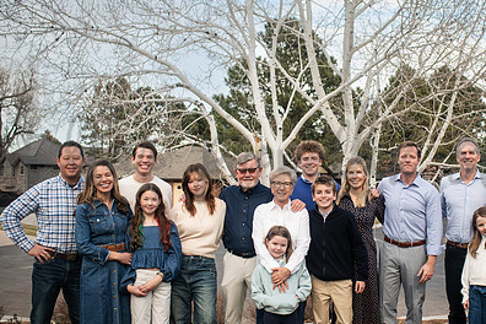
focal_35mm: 42
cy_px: 144
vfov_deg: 31.9
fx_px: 567
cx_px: 317
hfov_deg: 45.8
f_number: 6.3
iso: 640
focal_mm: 28
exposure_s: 1/250
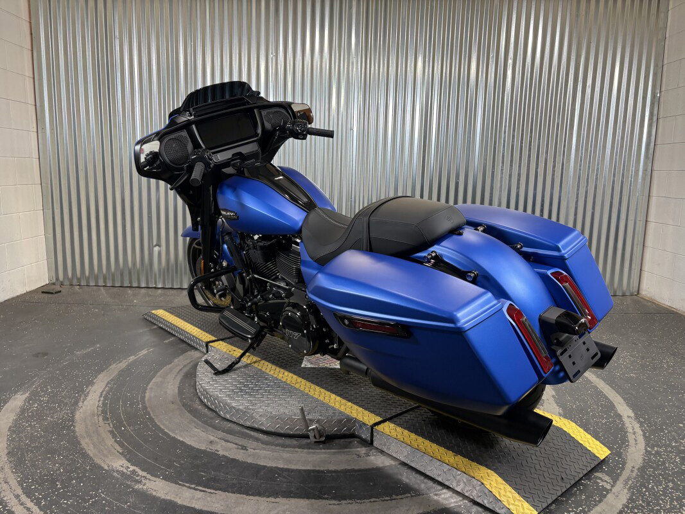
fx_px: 514
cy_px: 257
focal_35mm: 26
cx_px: 342
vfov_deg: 53.1
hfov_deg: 67.3
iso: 125
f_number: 1.6
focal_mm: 5.96
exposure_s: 1/60
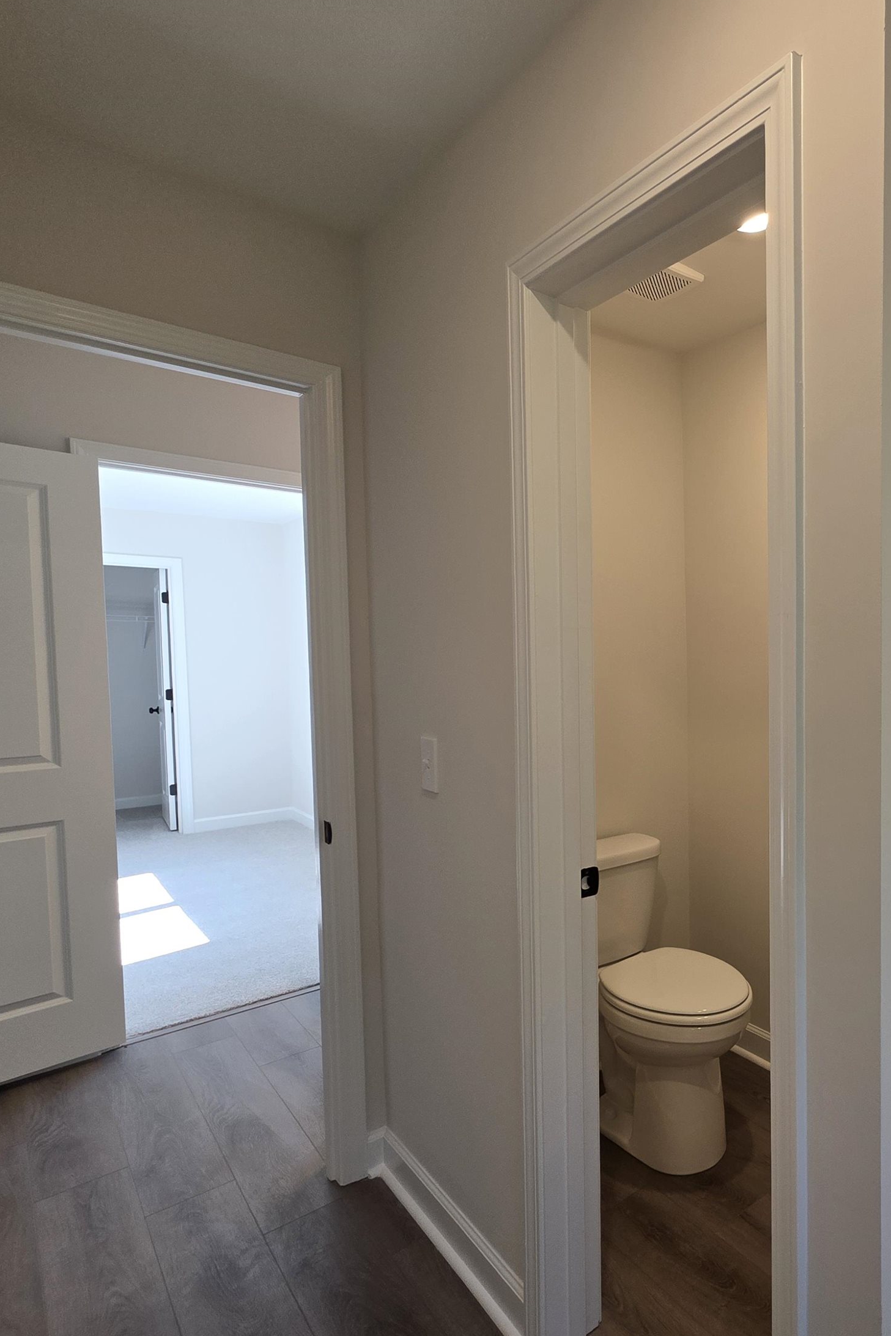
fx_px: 705
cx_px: 819
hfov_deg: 55.1
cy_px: 695
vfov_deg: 86.9
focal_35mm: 19
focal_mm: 2.2
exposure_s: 1/120
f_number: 1.9
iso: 80
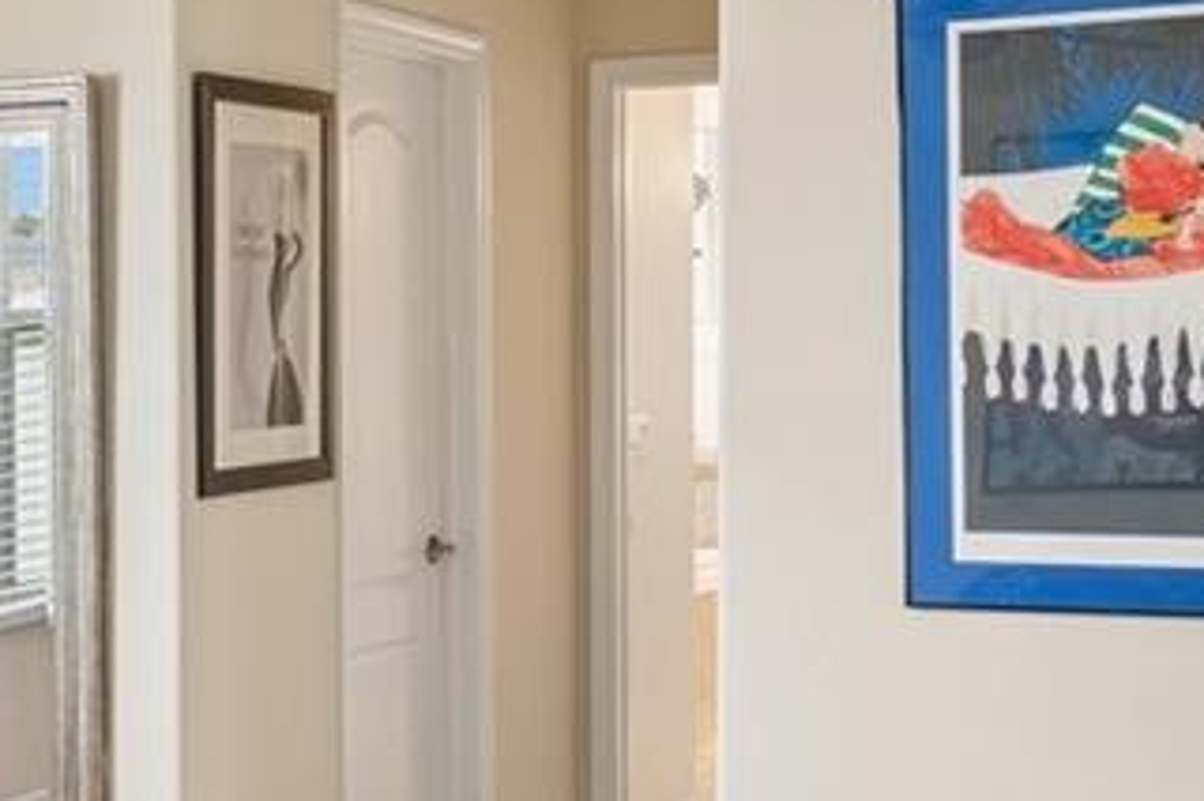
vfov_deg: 18.2
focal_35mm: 75
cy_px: 353
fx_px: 2507
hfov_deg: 25.8
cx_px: 26
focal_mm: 10
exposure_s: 1/5
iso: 100
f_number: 7.1
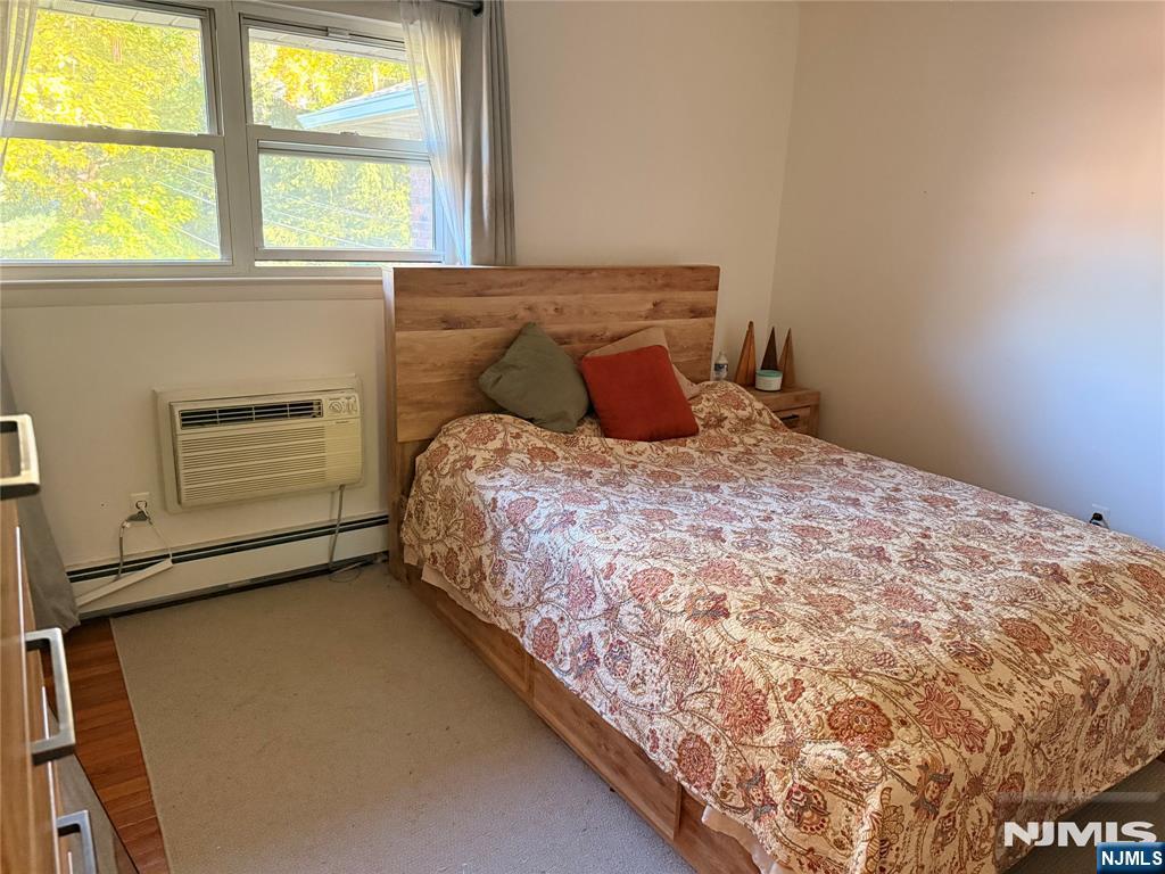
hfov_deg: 71.6
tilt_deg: -14.2
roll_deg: -2.5
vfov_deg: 56.8
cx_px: 582
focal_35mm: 24
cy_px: 437
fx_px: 808
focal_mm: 6.76
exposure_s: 1/57
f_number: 1.78
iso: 800
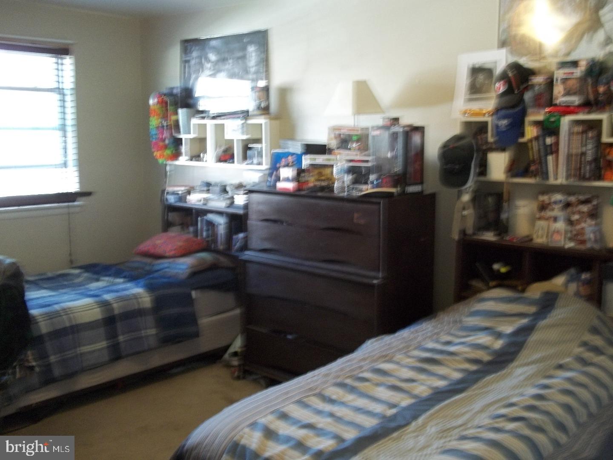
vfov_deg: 39.7
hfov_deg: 51.4
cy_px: 230
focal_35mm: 36
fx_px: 638
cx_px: 306
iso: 160
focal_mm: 6.5
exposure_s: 1/10
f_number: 3.1
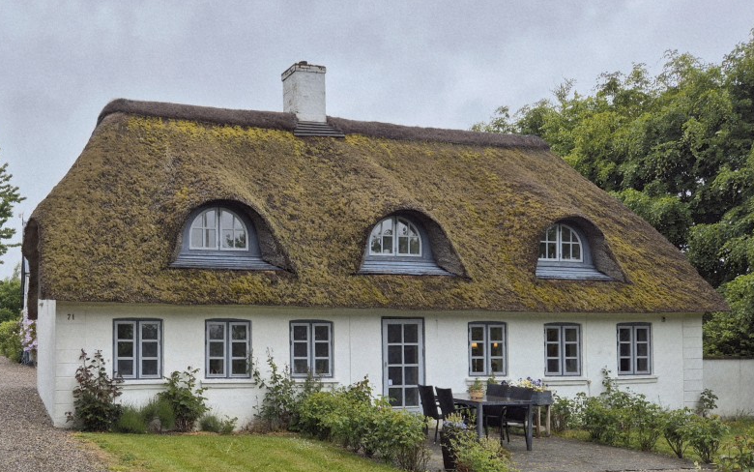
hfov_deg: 72.5
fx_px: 514
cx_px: 376
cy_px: 287
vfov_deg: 49.0
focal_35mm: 25
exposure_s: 1/769
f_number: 1.8
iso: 25
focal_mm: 5.4
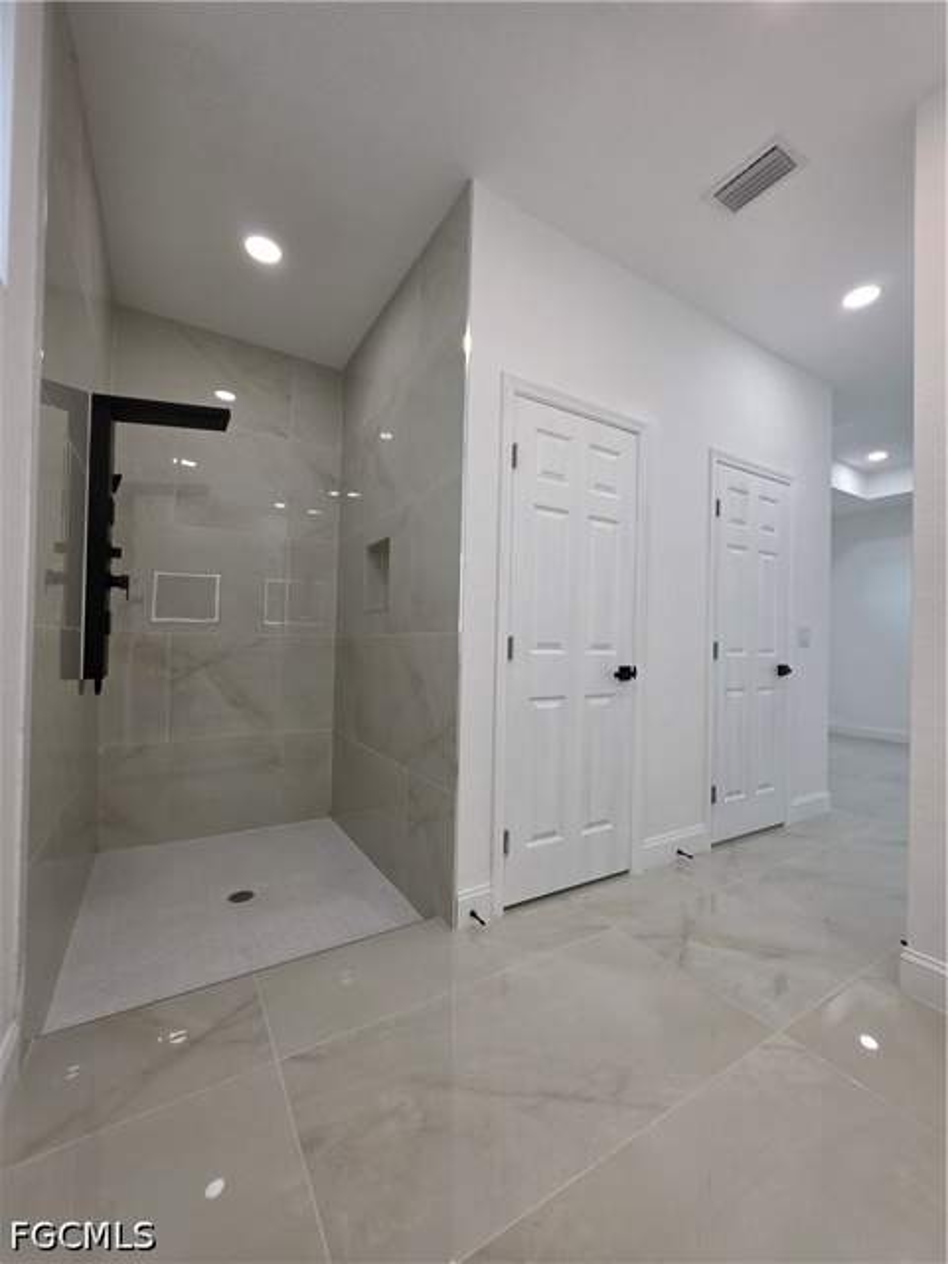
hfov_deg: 89.9
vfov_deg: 106.2
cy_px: 632
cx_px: 474
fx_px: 475
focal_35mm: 13
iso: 64
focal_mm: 2.2
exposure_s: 1/120
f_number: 1.9
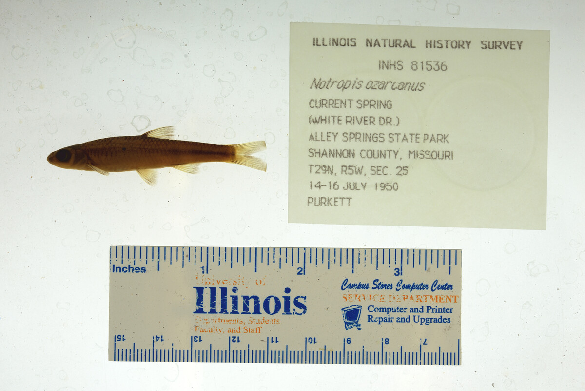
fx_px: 975
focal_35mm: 60
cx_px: 292
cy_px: 196
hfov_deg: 33.4
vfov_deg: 22.6
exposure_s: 1/200
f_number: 10
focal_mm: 60
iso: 100
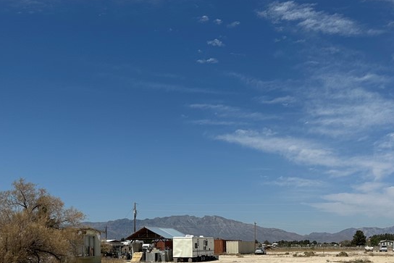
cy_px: 263
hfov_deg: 41.9
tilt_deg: -2.8
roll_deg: -0.2
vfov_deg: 27.1
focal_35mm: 47
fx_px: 514
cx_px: 217
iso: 80
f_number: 1.78
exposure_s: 1/13699
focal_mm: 6.86
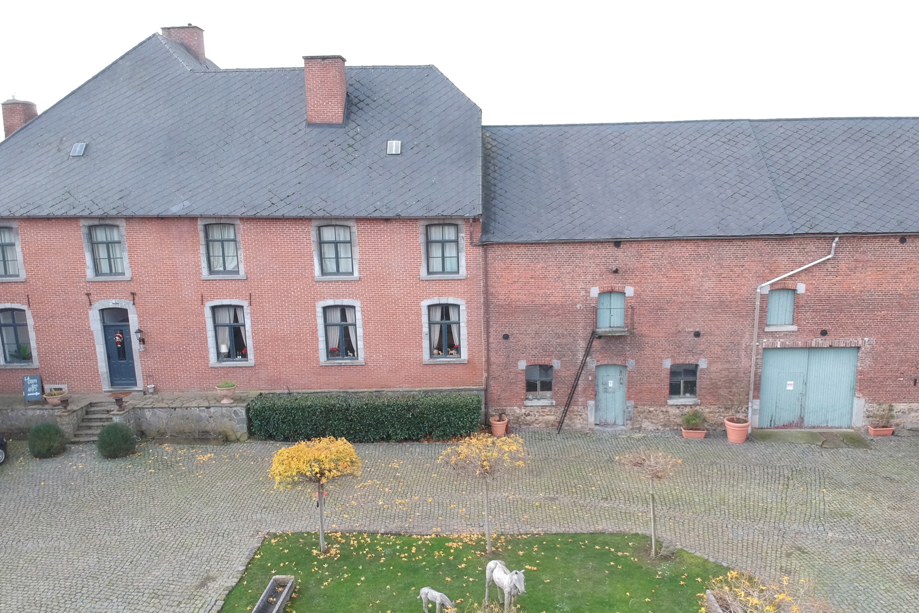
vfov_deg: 46.2
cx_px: 457
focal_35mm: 28
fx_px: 715
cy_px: 359
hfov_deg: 65.5
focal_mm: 4.49
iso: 400
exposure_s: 1/500
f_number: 2.6
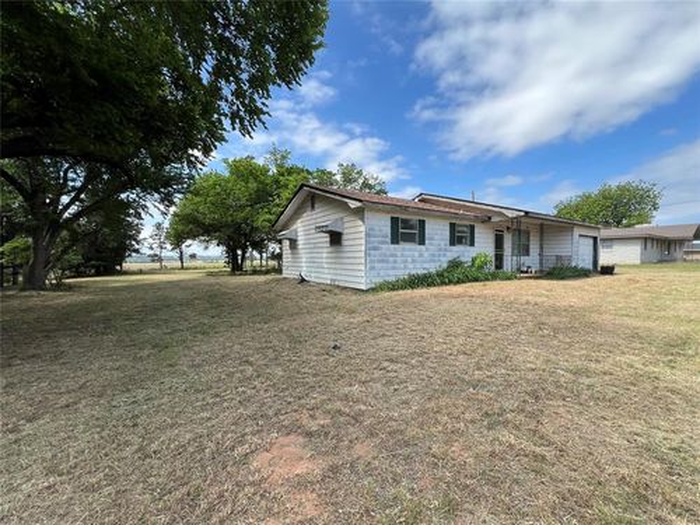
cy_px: 262
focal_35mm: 13
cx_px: 350
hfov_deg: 106.2
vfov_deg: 89.9
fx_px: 263
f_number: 1.8
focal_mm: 1.57
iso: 32
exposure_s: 1/867
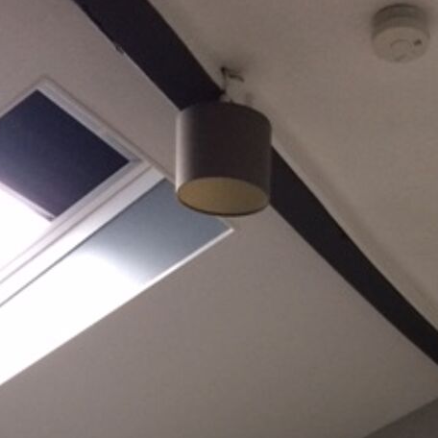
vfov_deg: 20.5
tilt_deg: +3.0
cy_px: 608
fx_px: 1074
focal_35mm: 75
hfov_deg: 22.8
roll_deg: +1.2
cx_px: 342
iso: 160
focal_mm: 4.15
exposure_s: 1/33
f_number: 2.2
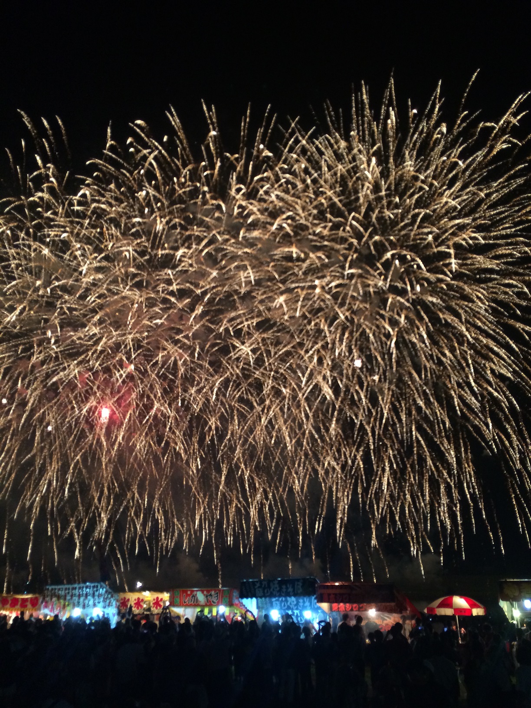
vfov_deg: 60.0
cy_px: 354
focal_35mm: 30
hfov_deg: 46.8
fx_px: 614
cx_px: 266
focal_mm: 4.12
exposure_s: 1/30
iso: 160
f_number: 2.2
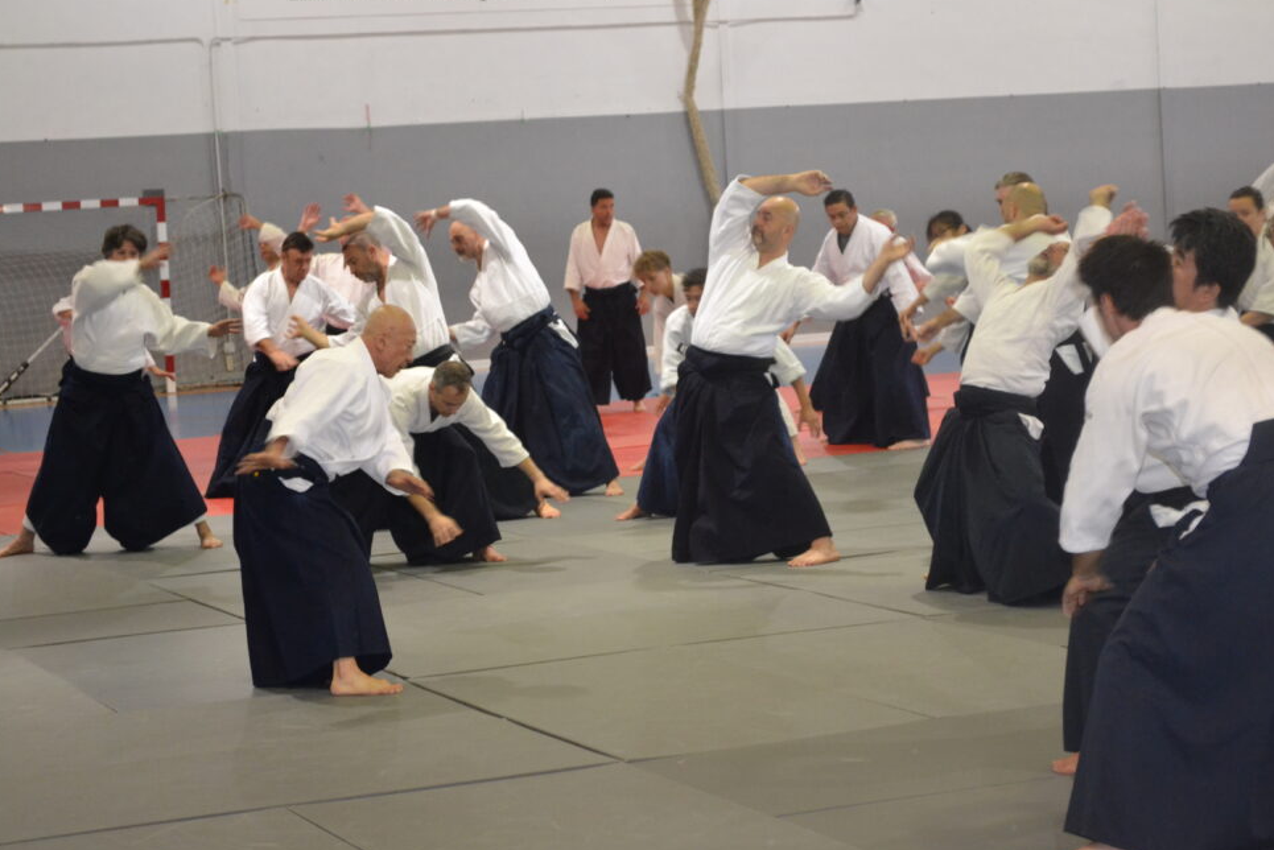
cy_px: 420
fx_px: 3098
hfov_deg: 23.2
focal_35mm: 88
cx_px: 667
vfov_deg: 15.6
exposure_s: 1/60
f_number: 5.6
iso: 2000
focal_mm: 55
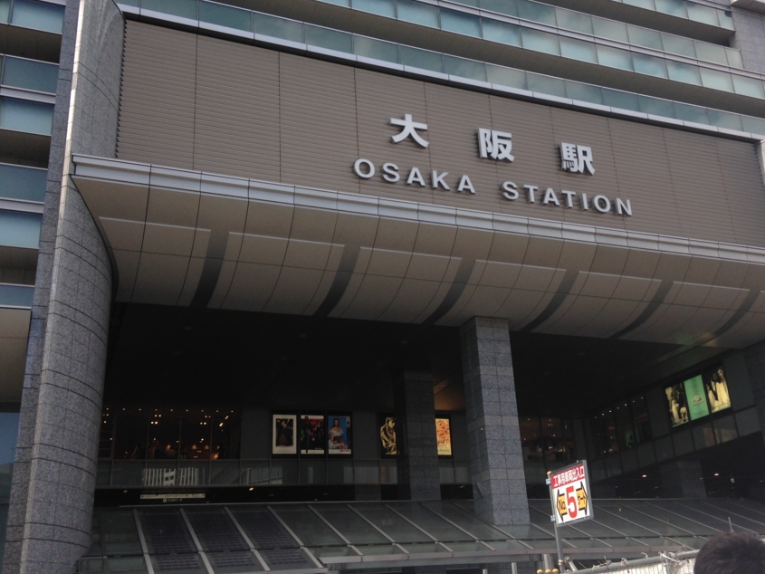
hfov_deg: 46.6
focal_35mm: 40
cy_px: 285
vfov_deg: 36.0
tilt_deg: +23.5
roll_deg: +2.0
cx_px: 439
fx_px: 884
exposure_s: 1/369
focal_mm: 4.12
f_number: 2.4
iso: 50
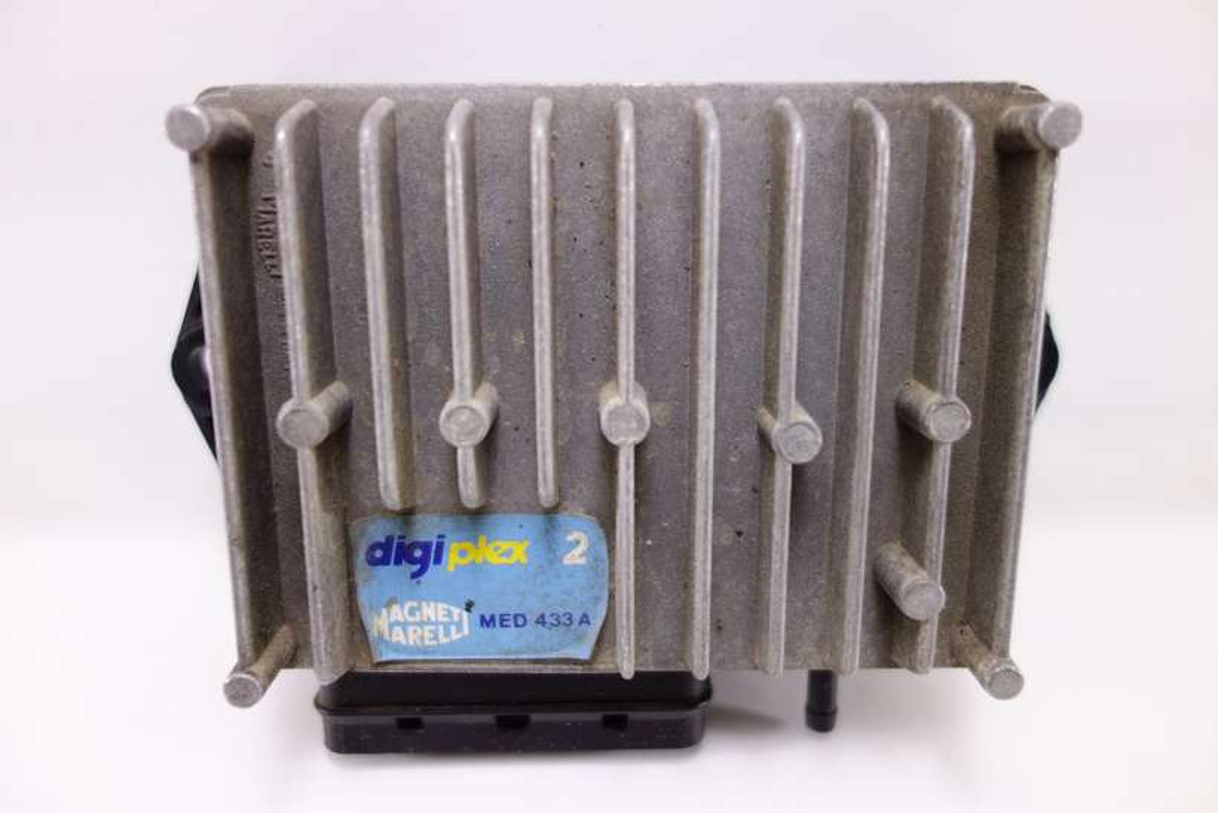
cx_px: 609
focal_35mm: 28
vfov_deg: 46.4
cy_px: 406
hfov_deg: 65.5
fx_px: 947
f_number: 1.8
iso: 125
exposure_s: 1/100
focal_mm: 10.4
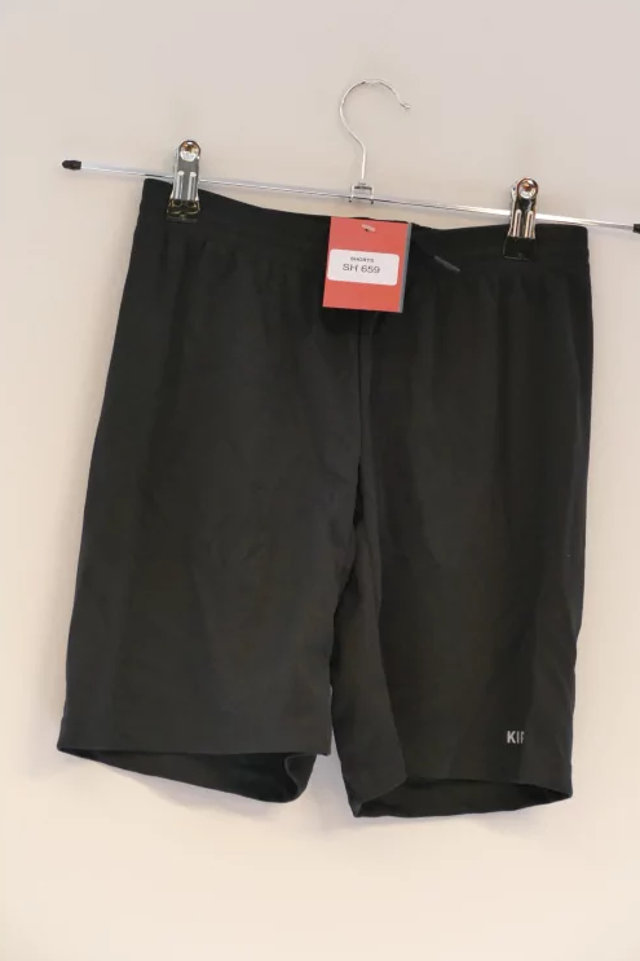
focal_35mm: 140
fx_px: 3735
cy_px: 446
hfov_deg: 9.8
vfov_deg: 14.7
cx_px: 330
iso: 1600
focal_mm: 47.46
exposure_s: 1/50
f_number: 3.9
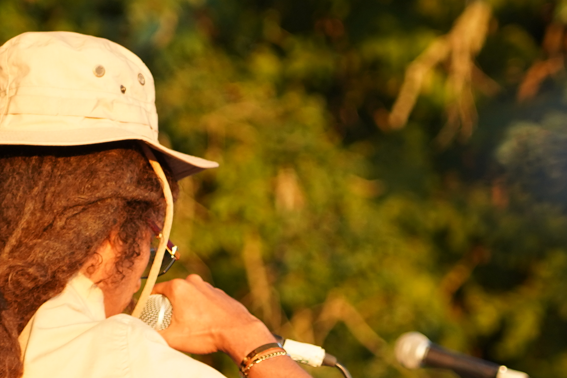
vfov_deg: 4.0
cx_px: 196
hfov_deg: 6.0
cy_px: 304
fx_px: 5386
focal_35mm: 342
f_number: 4
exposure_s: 1/160
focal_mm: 105
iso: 400
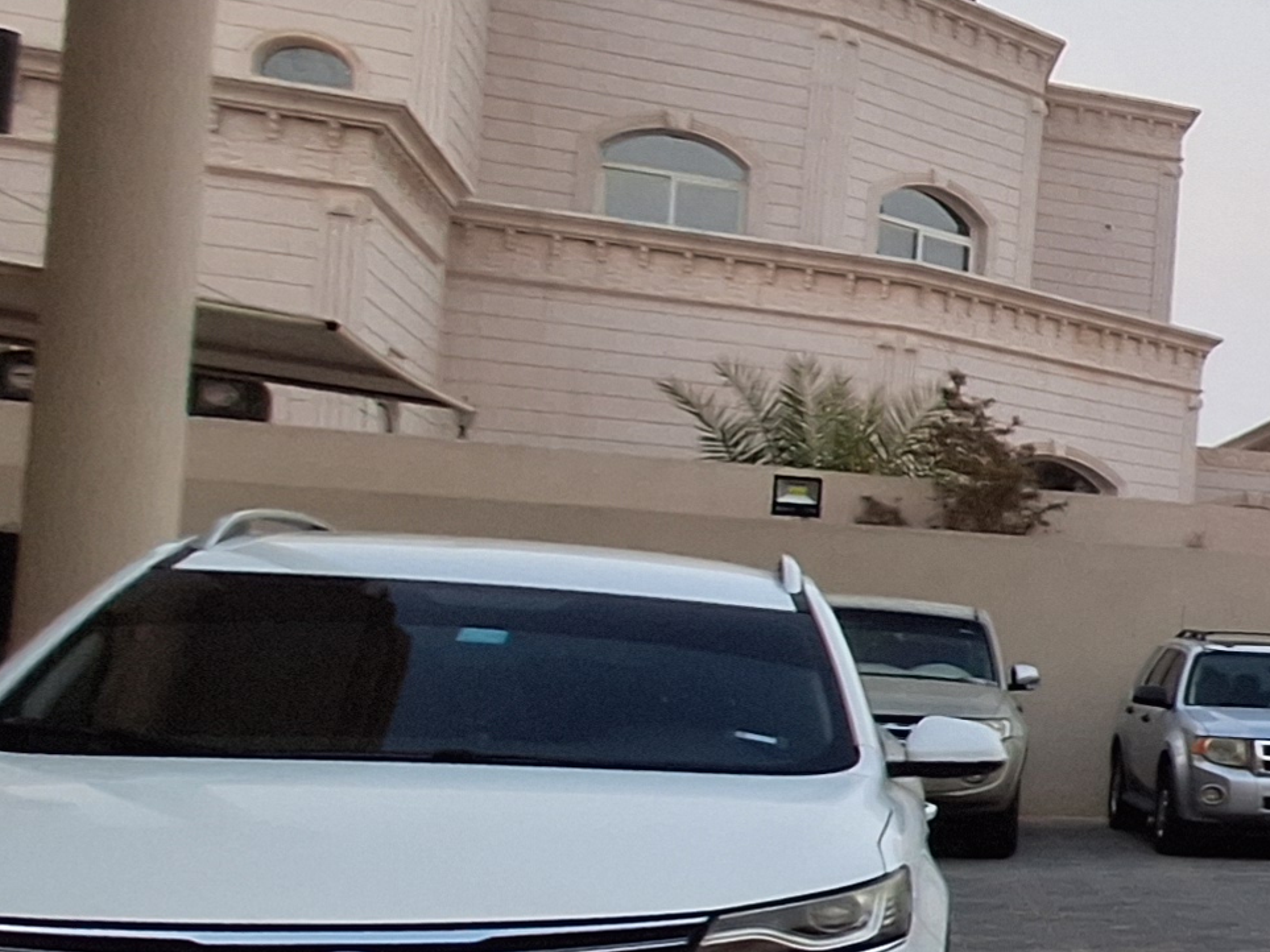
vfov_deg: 26.8
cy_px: 672
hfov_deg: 18.9
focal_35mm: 54
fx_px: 1981
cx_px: 2593
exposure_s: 1/50
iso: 64
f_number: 2.2
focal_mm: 1.74
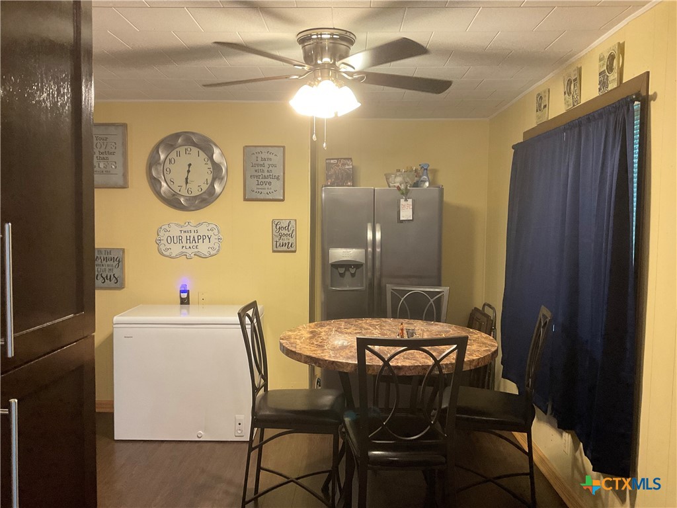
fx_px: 567
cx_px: 338
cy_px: 254
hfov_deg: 61.7
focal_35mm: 29
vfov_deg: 48.2
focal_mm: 3
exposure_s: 1/60
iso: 160
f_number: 1.8
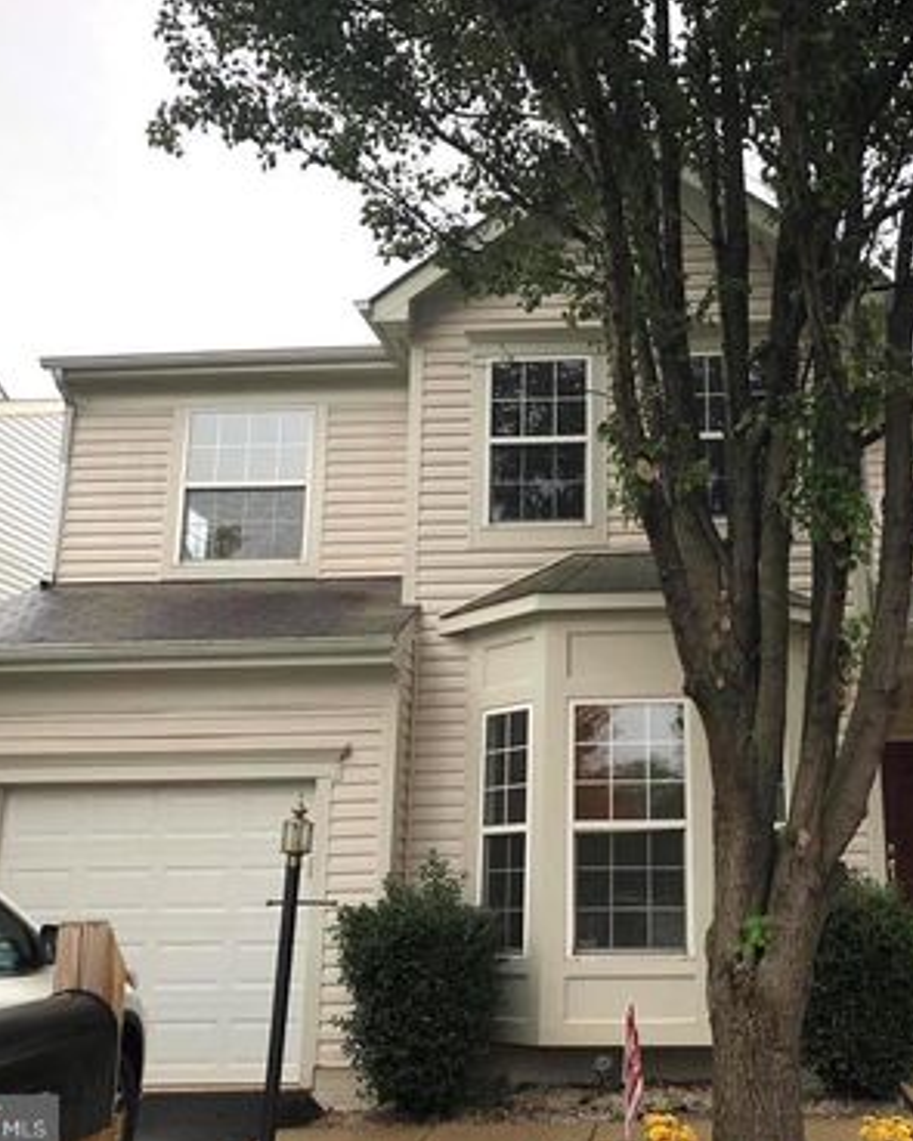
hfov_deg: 39.4
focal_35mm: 37
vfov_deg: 49.1
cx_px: 644
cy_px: 577
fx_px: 1250
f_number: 1.8
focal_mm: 3.99
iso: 20
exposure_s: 1/242
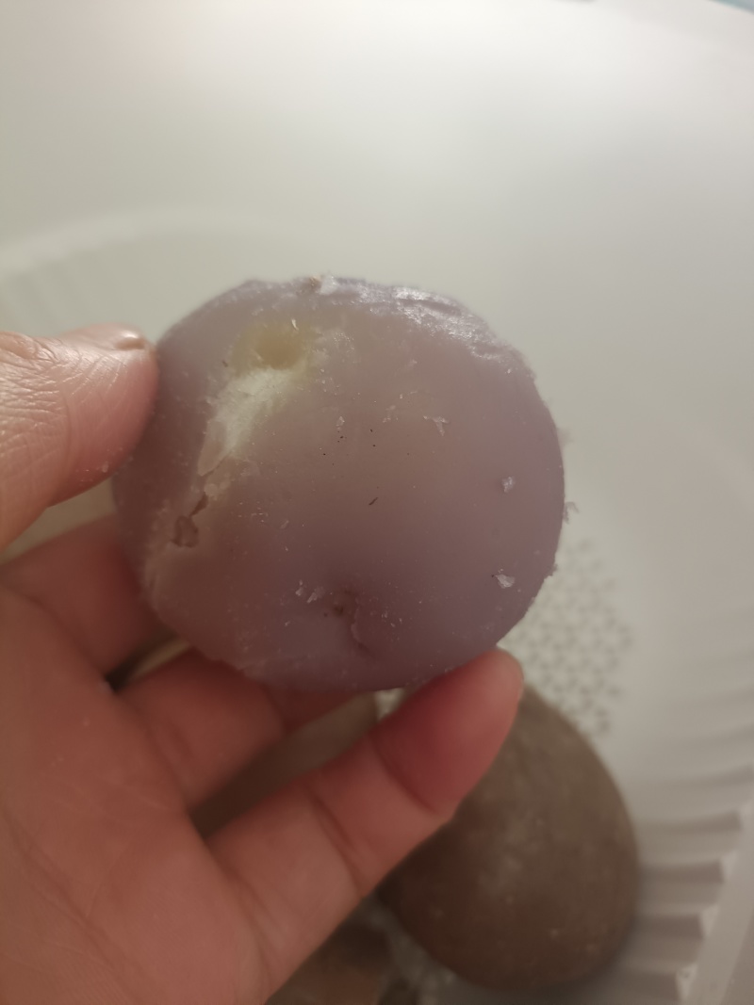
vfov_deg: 69.4
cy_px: 502
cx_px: 377
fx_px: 726
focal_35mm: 25
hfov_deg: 54.9
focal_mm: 4.75
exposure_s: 1/33.3
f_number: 1.79
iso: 668
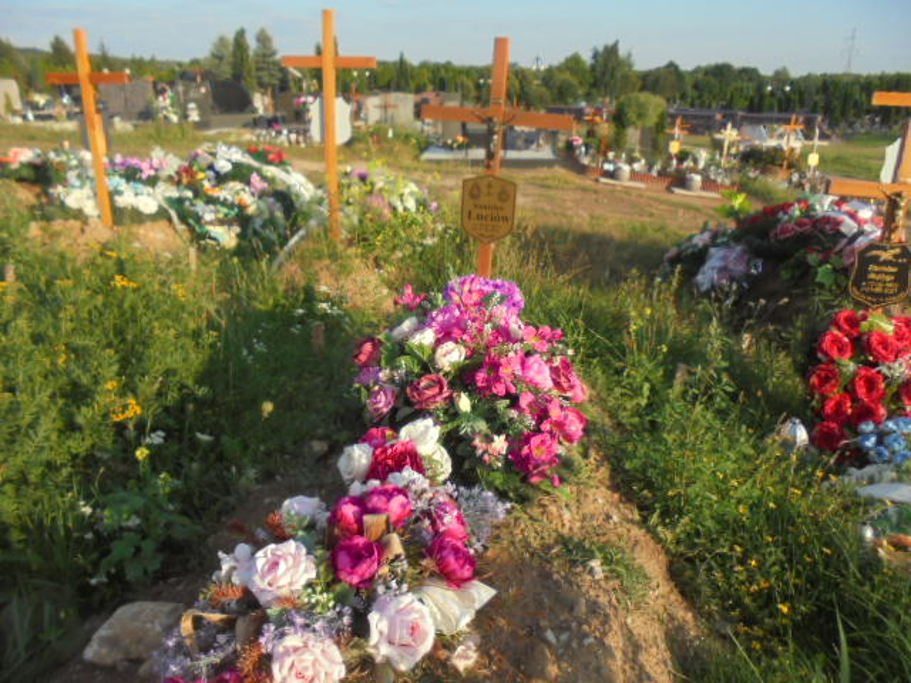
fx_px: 684
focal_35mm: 26
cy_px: 342
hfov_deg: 67.3
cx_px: 456
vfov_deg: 53.1
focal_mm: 4.6
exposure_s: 1/500
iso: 100
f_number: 3.5
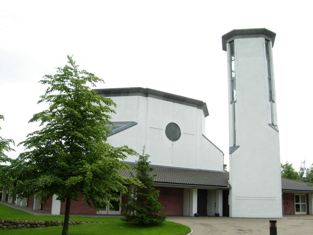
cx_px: 156
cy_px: 118
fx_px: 326
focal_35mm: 36
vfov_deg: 39.7
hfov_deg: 51.4
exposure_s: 1/256
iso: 50
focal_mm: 7.5
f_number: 5.4
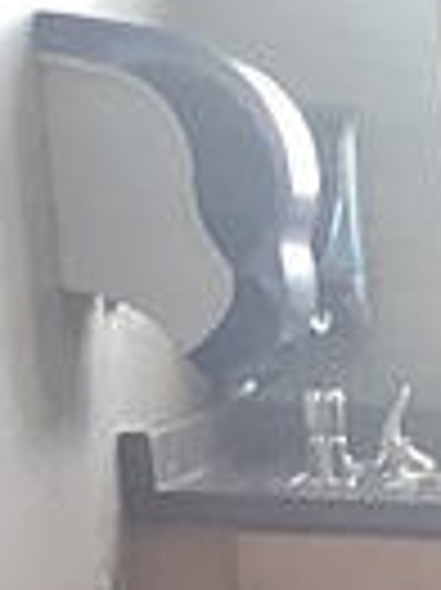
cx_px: 1678
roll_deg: -1.3
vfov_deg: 7.0
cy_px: 2022
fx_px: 4134
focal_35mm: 243
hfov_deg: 5.4
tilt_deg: -25.5
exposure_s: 1/60
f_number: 2.4
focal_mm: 3.3
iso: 64
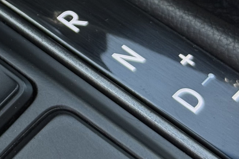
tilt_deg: -39.2
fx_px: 1016
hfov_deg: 13.1
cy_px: -91
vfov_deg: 8.7
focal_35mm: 153
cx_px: -32
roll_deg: -4.4
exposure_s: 1/137
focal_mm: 6.76
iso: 50
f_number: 1.78
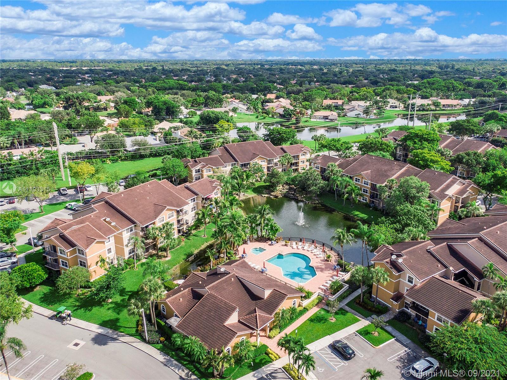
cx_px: 254
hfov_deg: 65.3
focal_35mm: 27
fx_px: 395
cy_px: 190
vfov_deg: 51.3
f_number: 2.9
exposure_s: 1/1250
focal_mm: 4.78
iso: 100
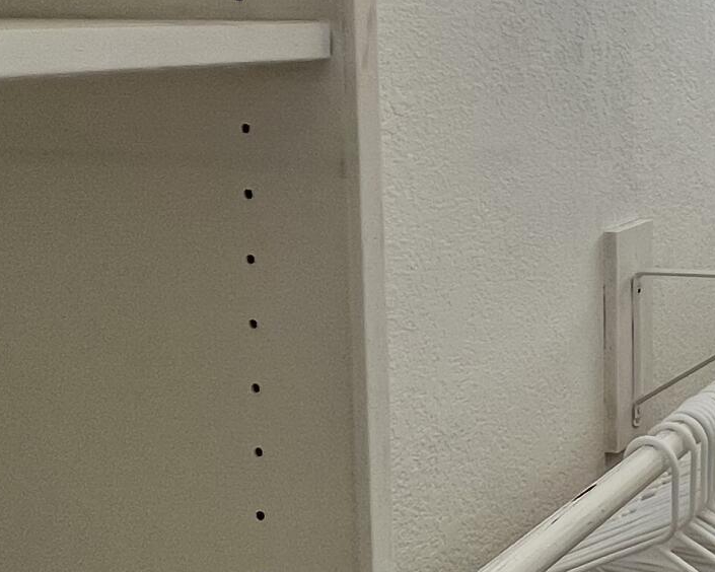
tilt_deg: -3.9
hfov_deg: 26.8
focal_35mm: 54
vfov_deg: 27.3
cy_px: 82
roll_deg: -0.2
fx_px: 1143
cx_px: 1022
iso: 32
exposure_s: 1/184
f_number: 1.8
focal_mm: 1.57
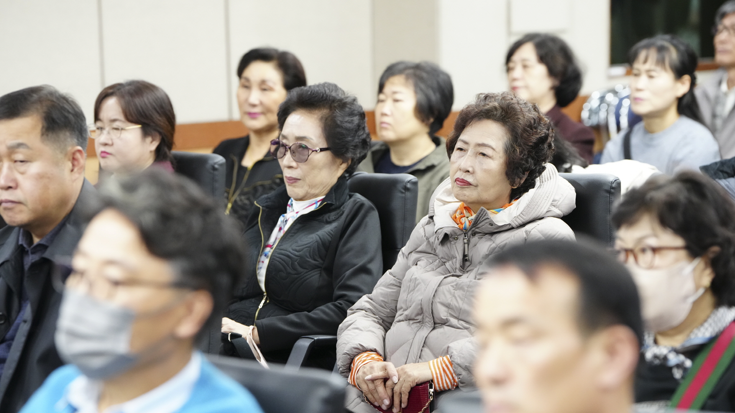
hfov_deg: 15.6
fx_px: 2690
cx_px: 369
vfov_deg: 8.8
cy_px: 230
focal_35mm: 138
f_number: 4
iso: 4000
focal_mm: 131
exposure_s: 1/160
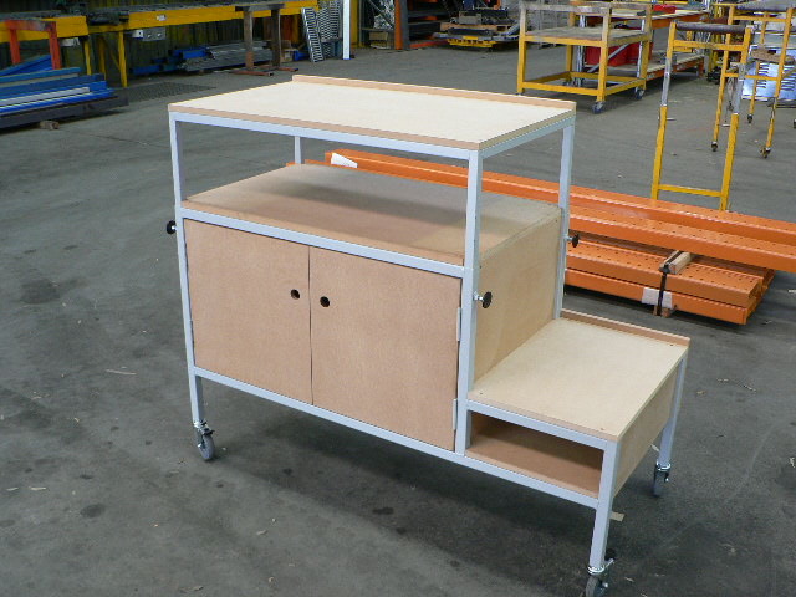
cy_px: 298
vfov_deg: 37.7
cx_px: 398
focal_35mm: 38
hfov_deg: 49.0
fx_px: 874
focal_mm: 6.4
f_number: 2.8
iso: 150
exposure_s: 1/30
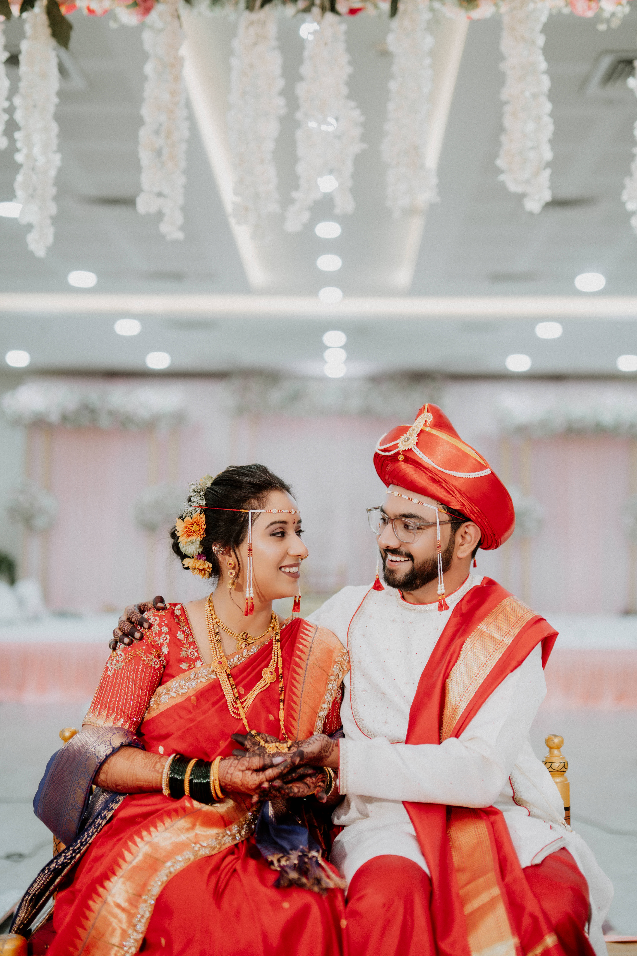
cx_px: 318
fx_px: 1327
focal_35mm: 50
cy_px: 478
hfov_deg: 27.0
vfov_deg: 39.6
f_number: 1.4
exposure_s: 1/250
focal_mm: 50
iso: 400
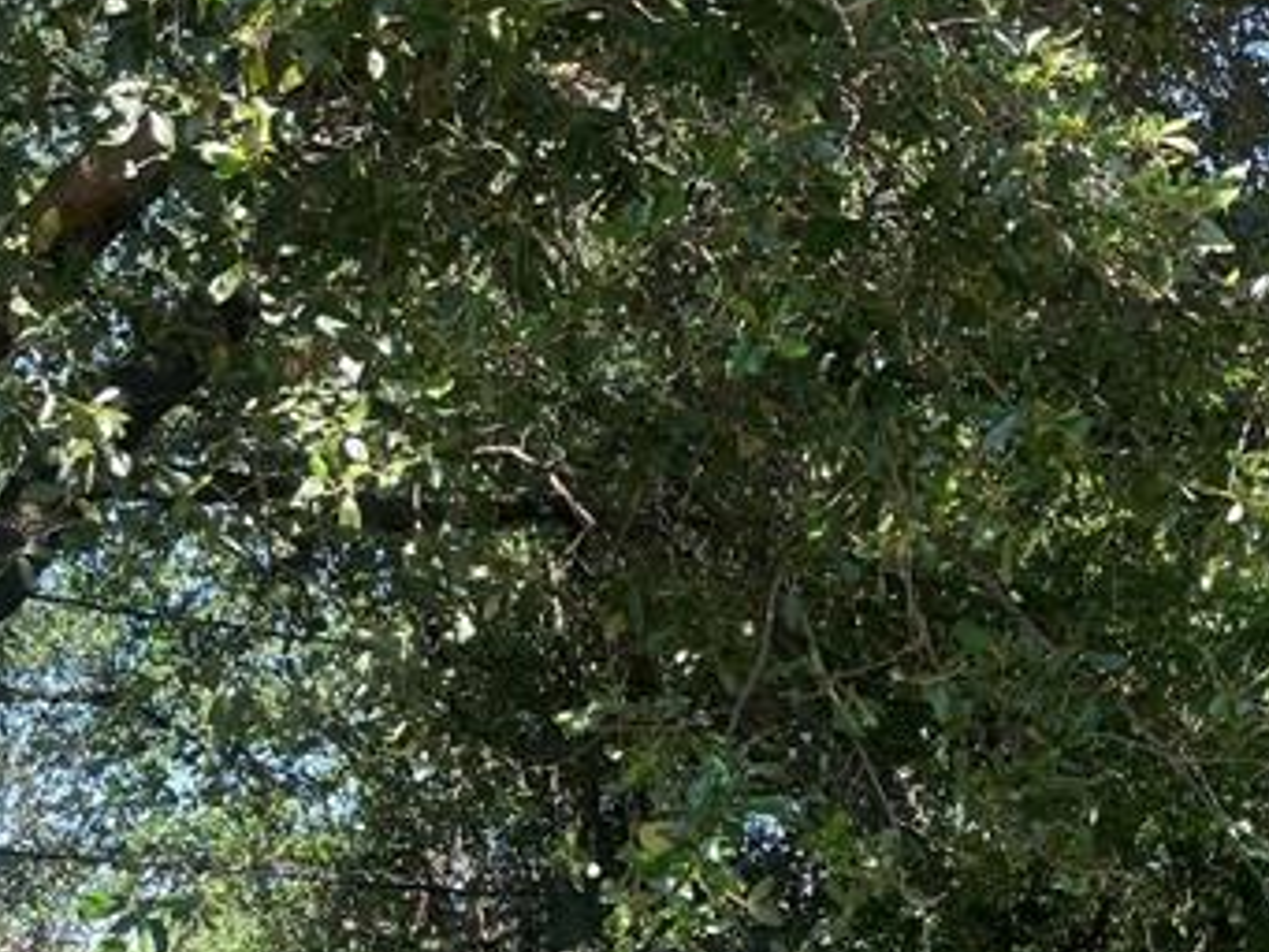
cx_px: 688
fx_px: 2860
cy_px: 1309
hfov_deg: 25.0
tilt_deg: -3.6
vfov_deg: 17.5
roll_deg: +0.7
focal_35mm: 78
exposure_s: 1/690
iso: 32
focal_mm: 4.2
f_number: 1.6
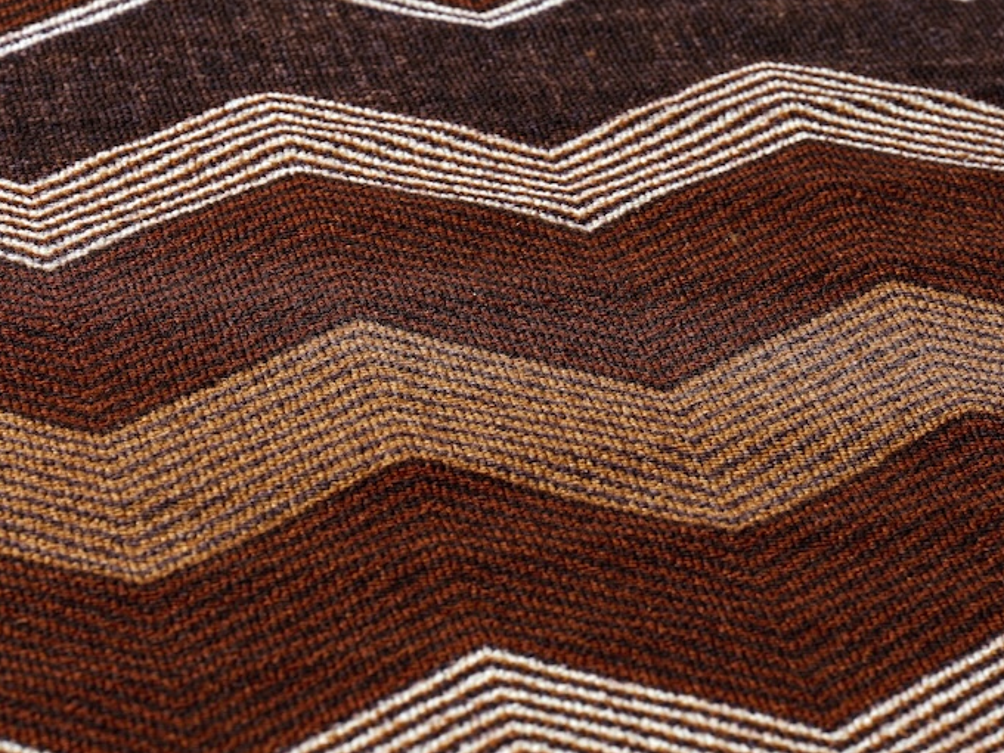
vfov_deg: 9.8
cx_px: 503
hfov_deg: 13.0
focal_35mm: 152
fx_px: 4409
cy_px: 322
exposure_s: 1/60
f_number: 8
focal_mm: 105
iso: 100
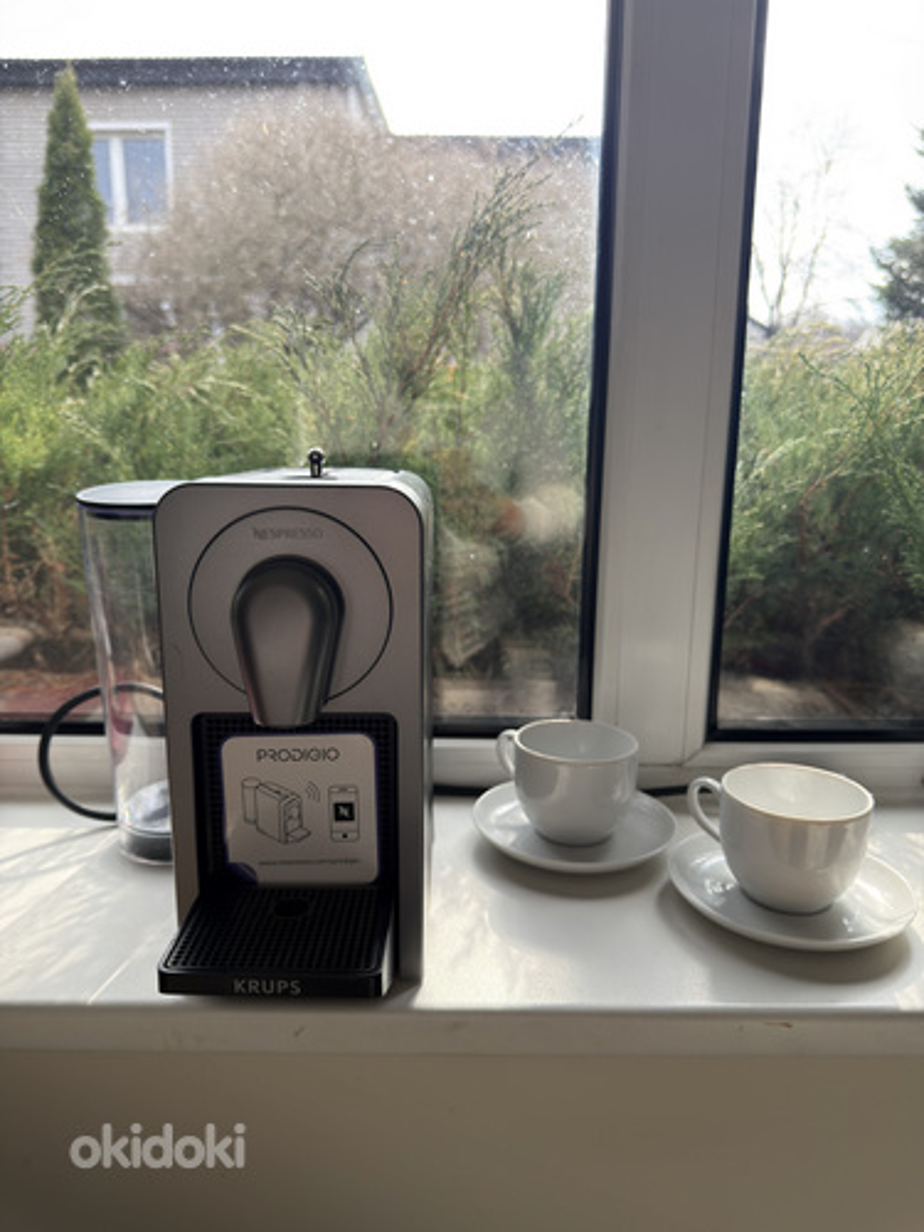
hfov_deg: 56.8
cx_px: 462
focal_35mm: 24
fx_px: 854
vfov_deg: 71.6
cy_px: 616
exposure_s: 1/293
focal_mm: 6.76
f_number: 1.78
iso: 80
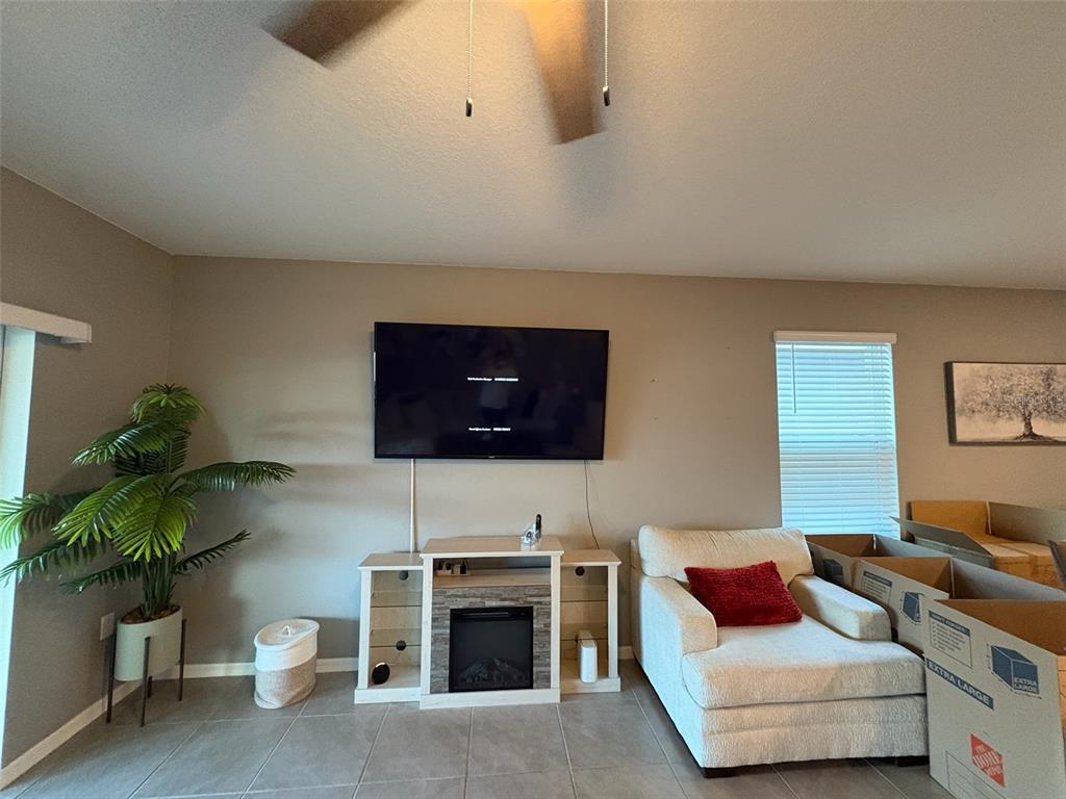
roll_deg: -0.5
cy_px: 400
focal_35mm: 14
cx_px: 533
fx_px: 431
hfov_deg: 102.1
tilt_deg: +4.0
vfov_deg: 85.7
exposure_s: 1/60
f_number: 2.2
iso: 800
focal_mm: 2.22
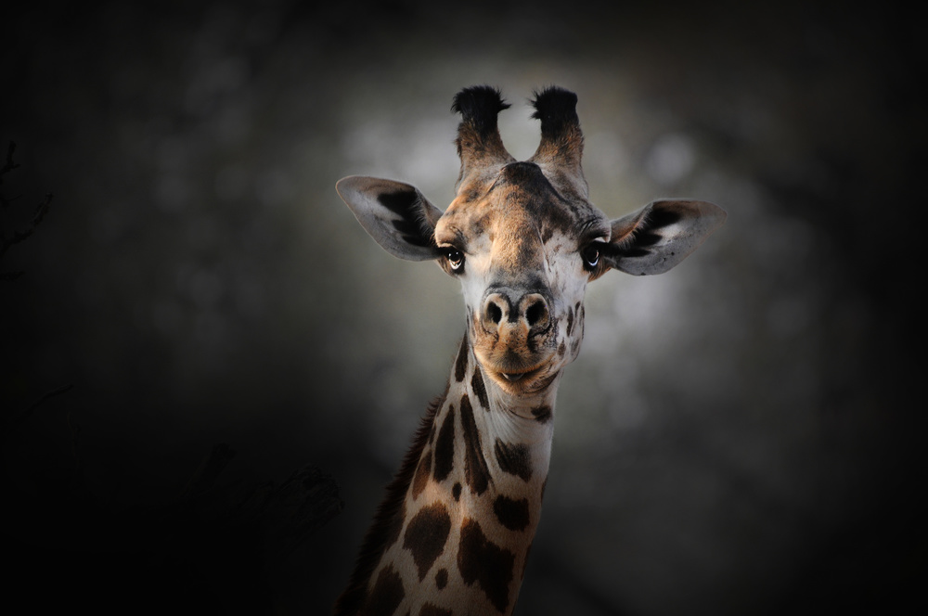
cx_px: 464
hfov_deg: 2.8
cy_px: 308
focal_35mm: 750
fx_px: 19308
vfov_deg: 1.8
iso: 640
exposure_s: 1/400
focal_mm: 500
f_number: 6.3
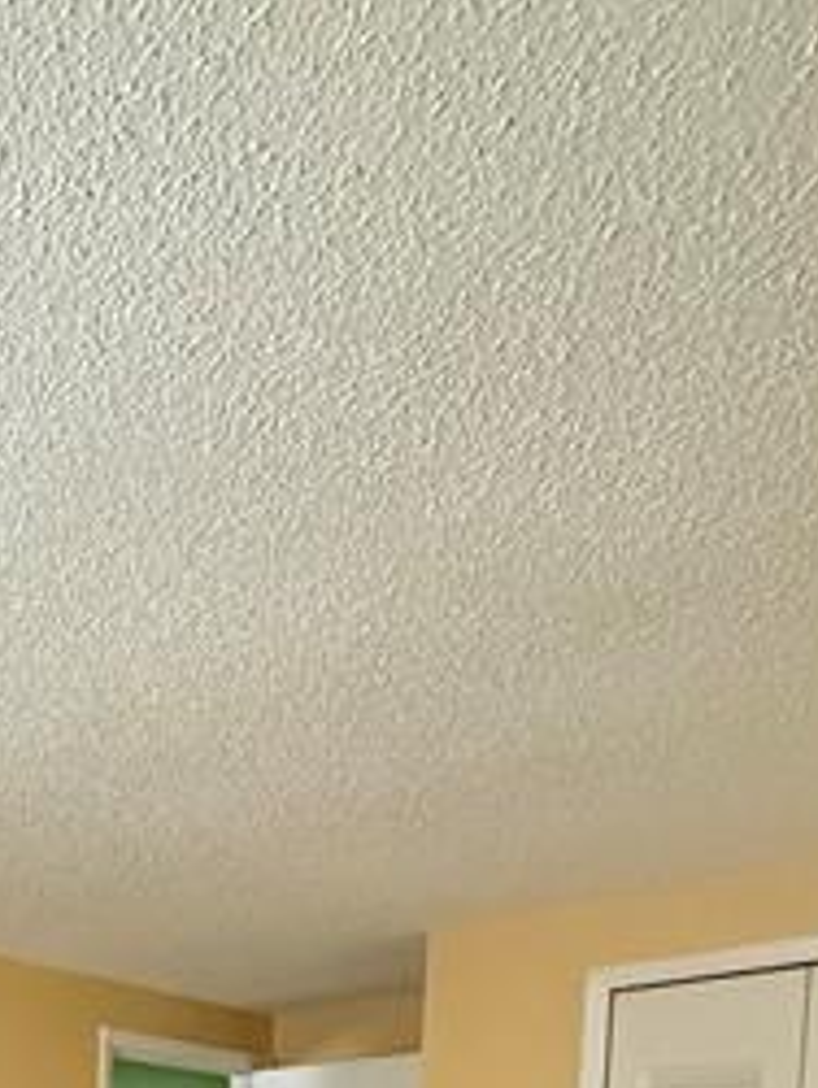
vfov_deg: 34.0
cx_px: -235
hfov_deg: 28.0
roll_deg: -1.6
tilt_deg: -3.4
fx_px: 1353
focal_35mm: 43
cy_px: 1349
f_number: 2.2
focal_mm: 2.22
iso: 800
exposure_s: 1/60
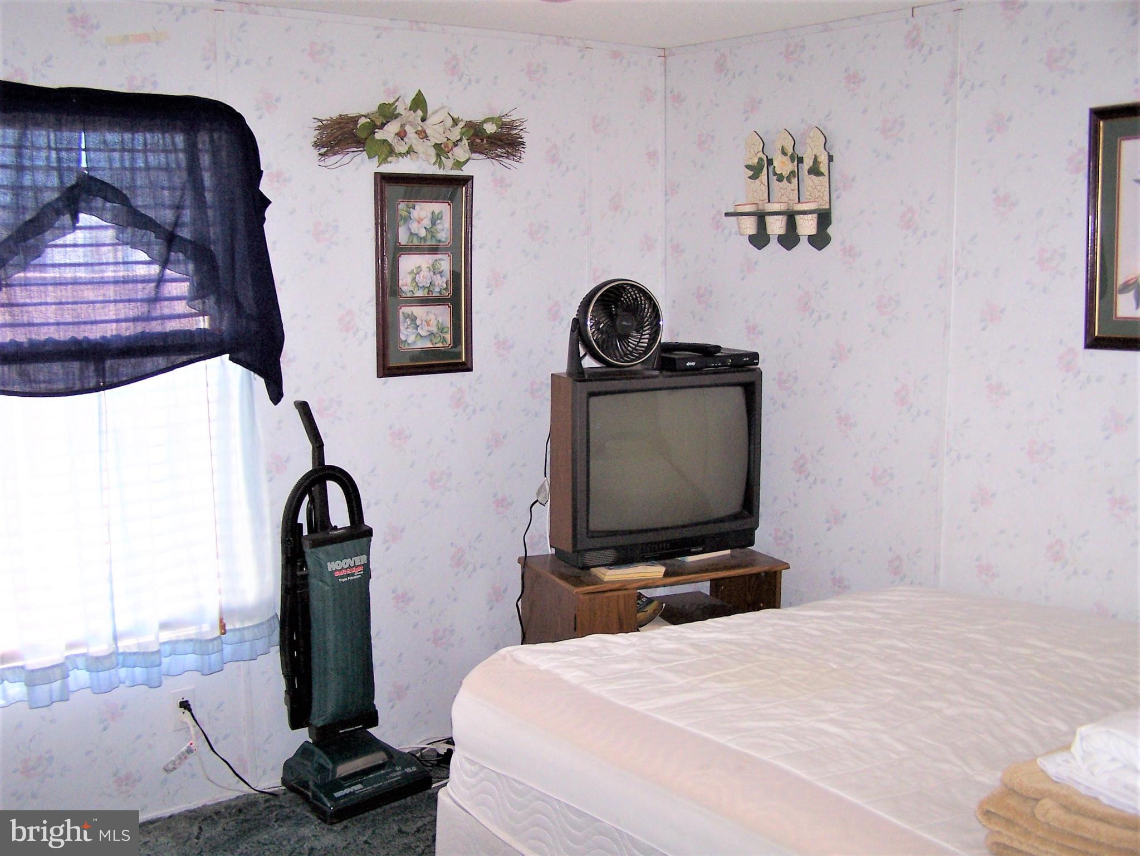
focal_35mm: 38
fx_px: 1252
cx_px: 570
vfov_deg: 37.7
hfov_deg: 49.0
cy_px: 428
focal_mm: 6.3
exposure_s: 1/60
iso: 140
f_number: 2.8
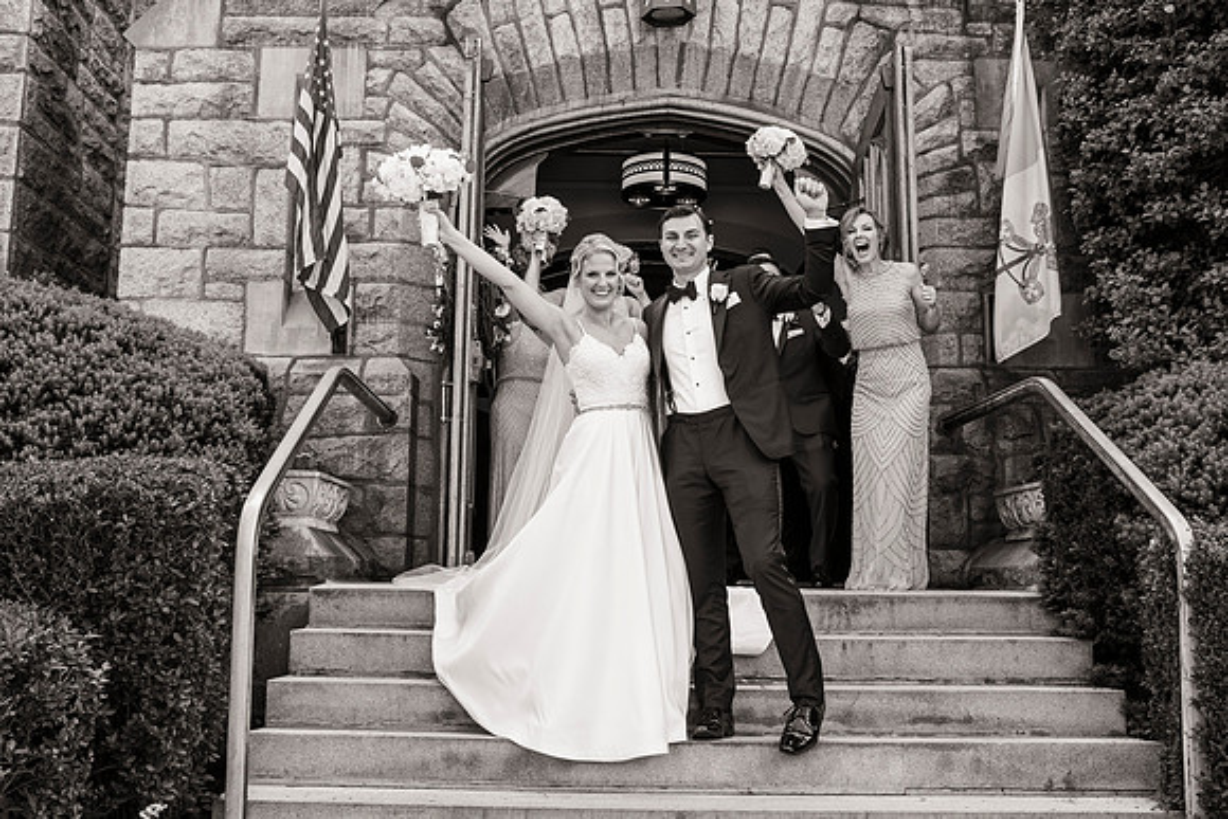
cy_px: 409
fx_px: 1257
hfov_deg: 52.1
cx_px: 596
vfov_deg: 36.1
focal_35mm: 37
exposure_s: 1/500
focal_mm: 35
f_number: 6.3
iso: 640
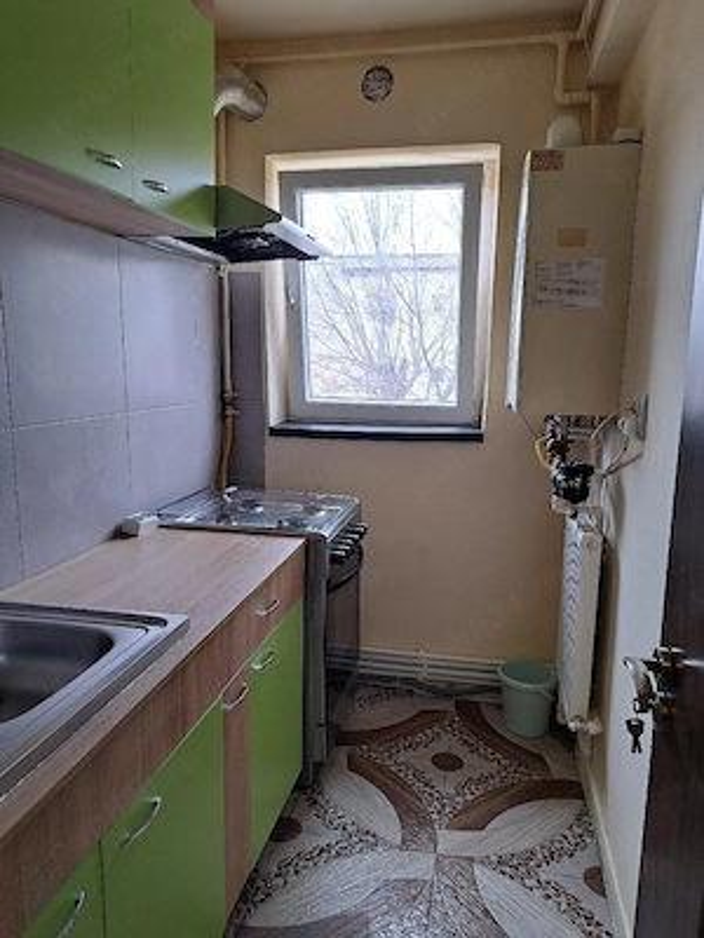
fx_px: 651
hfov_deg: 56.8
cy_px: 469
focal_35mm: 24
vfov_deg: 71.6
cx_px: 352
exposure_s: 1/50
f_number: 1.8
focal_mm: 5.23
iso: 50
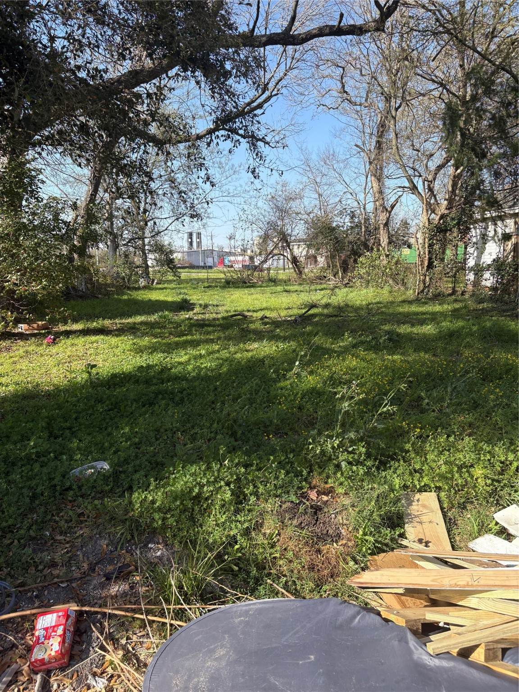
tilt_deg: -8.4
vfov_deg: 67.3
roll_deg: +1.7
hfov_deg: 53.1
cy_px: 346
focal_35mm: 26
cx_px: 260
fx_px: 520
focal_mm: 5.96
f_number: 1.6
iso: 50
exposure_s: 1/1587
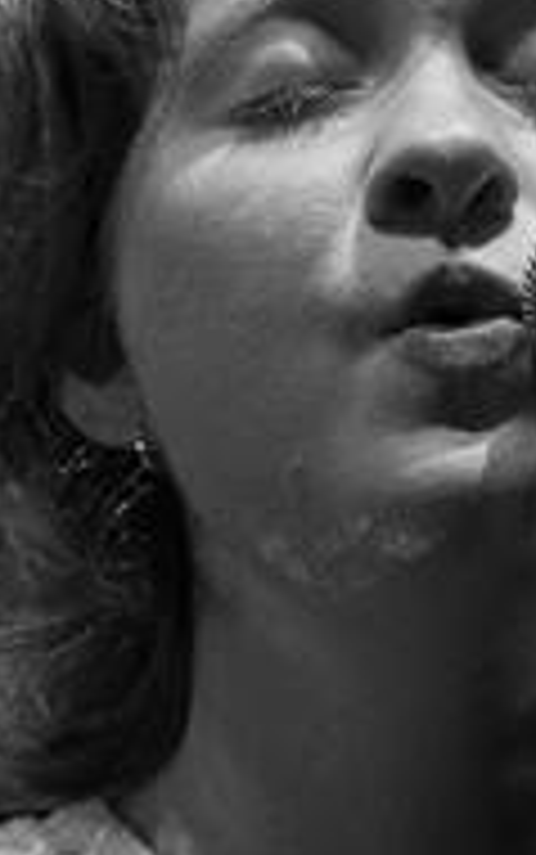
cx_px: 408
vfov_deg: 1.8
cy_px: 1120
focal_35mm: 1158
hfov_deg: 1.1
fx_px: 27024
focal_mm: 300
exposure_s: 1/1000
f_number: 2.8
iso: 3200
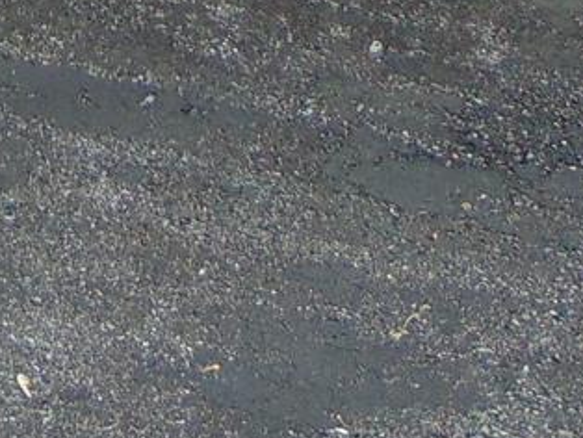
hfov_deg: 11.3
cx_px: -432
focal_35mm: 163
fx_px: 2747
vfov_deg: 7.7
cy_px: -958
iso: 80
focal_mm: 4.5
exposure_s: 1/500
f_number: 3
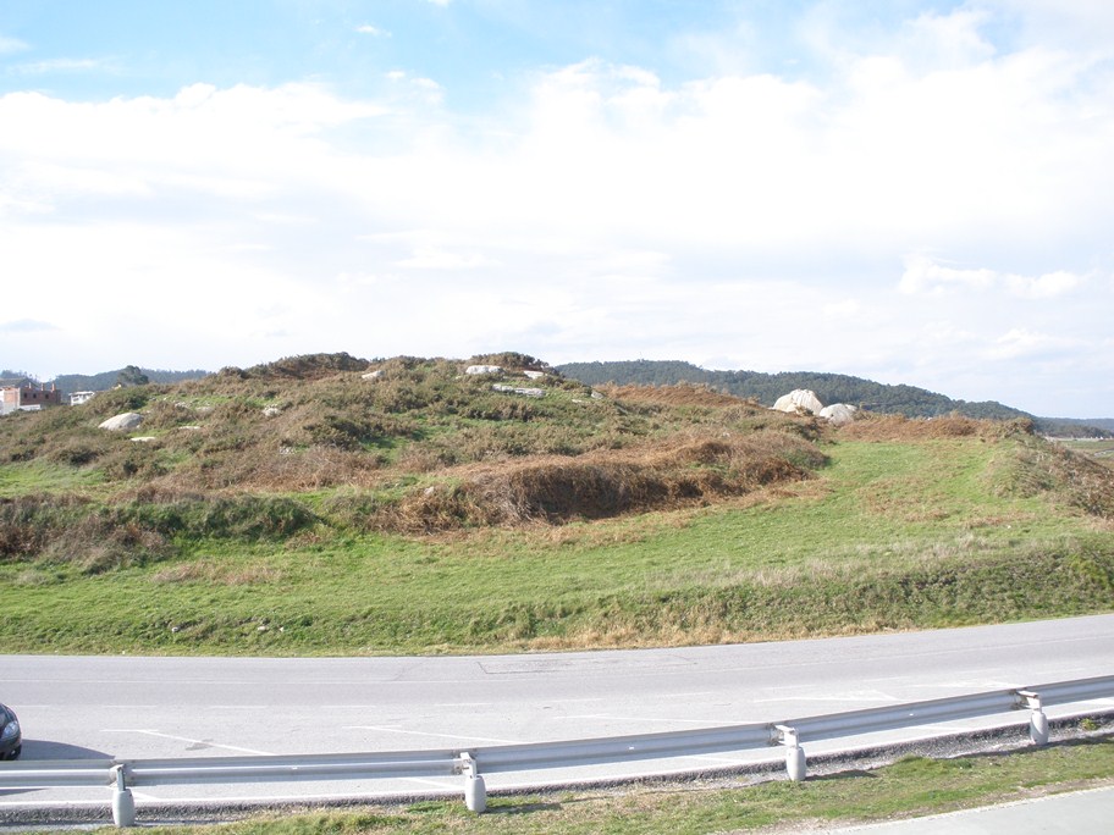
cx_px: 557
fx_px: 1159
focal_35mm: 36
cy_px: 418
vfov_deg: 39.7
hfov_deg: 51.4
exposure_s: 1/200
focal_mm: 6.3
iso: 80
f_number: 5.6
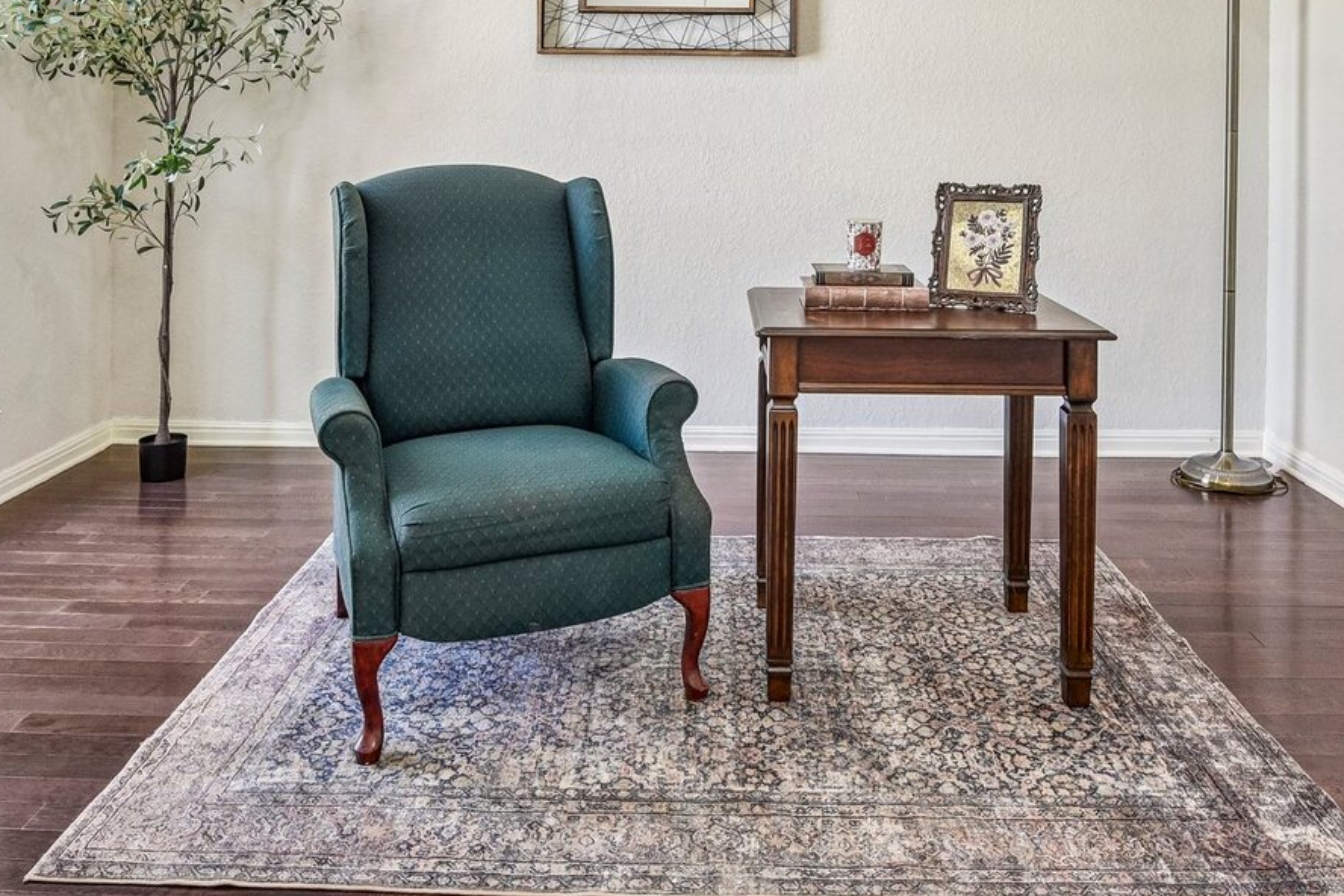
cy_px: 121
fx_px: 1157
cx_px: 699
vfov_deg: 39.8
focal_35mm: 31
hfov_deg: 60.3
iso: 1800
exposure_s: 1/20
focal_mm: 17
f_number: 8
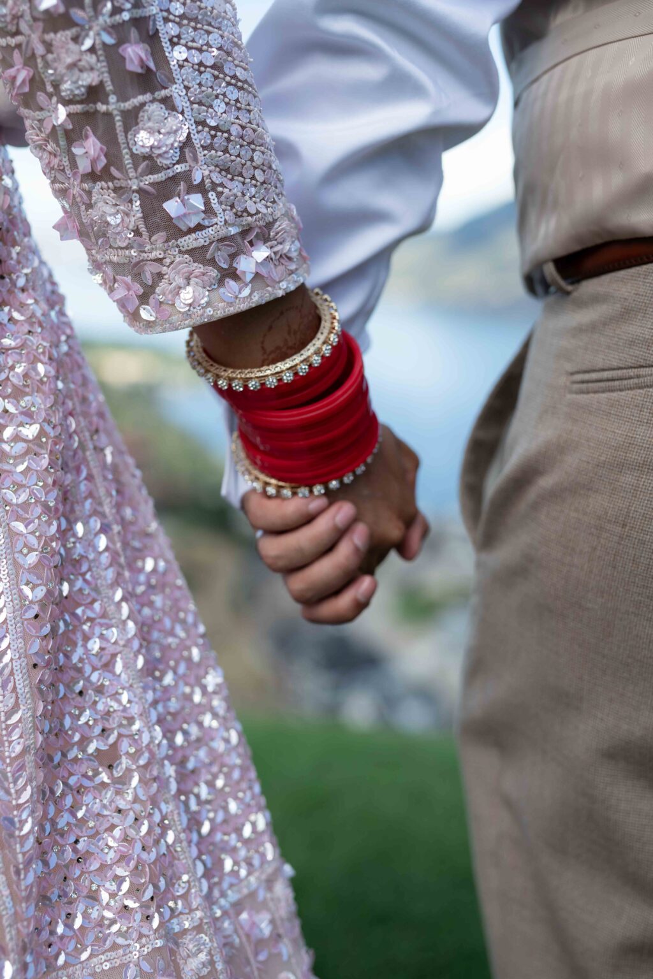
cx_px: 326
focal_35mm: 50
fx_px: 1360
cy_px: 490
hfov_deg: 27.0
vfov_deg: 39.6
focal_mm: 50
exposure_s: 1/800
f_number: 2.8
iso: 100
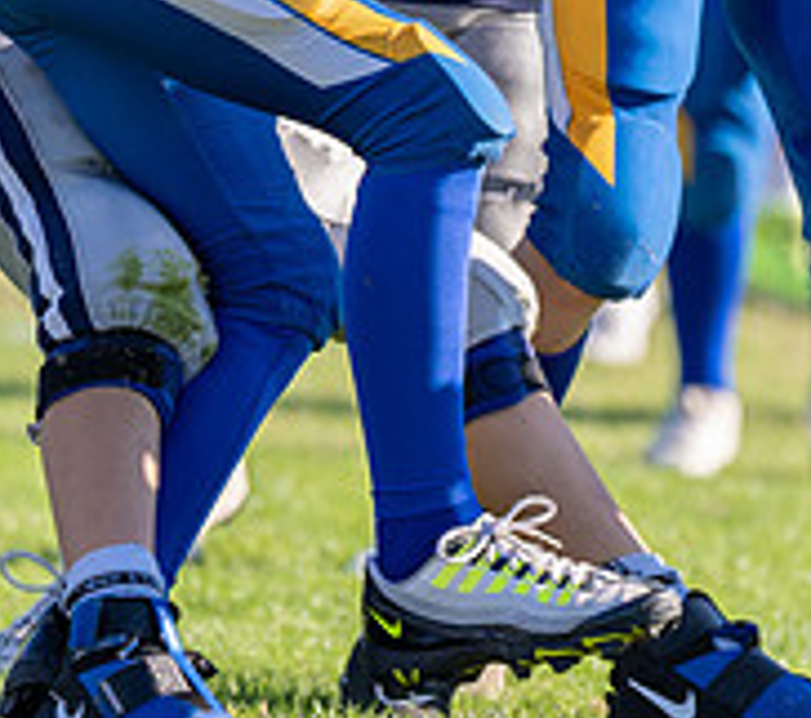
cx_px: 290
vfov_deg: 3.4
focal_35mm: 487
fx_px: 12187
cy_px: -59
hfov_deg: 3.8
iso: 100
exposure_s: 1/1250
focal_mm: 140
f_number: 2.8
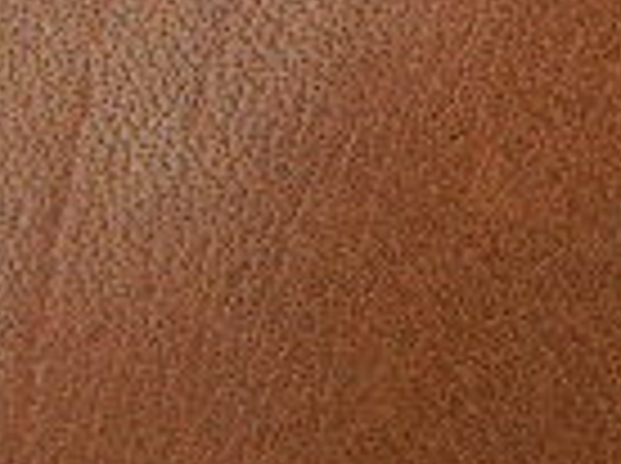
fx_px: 3743
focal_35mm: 209
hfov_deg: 9.2
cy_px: -338
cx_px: 968
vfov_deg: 6.9
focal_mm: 8.1
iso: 200
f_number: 3.8
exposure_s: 1/7.2
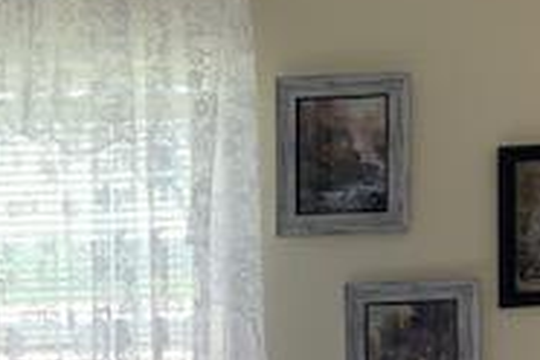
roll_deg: +1.0
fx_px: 1395
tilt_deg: -5.8
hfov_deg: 21.4
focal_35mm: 93
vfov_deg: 14.1
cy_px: 467
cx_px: 55
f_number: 1.8
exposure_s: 1/121
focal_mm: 4.25
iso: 64
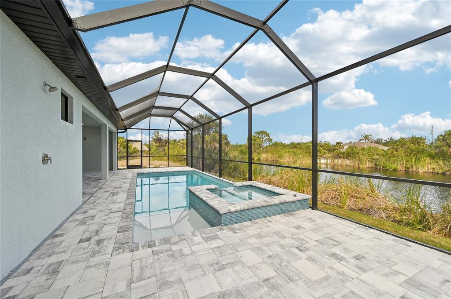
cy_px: 150
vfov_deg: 81.1
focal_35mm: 14
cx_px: 226
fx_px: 175
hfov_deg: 104.3
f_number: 8
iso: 400
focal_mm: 14
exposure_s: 1/800
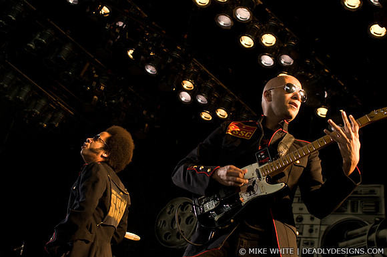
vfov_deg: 25.7
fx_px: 564
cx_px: 194
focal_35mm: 52
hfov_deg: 37.9
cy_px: 128
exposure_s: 1/200
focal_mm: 35
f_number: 4
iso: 800
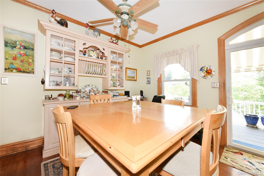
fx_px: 103
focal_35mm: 14
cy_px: 88
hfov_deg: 104.2
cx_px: 132
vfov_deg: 81.2
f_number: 14
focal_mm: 14
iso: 1600
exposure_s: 1/40
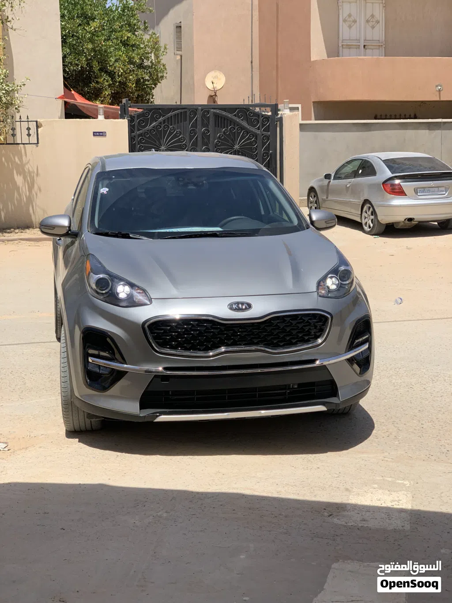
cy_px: 302
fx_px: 905
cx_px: 226
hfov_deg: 28.0
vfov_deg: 36.8
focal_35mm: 52
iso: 16
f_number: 2.4
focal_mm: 6
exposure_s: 1/1410
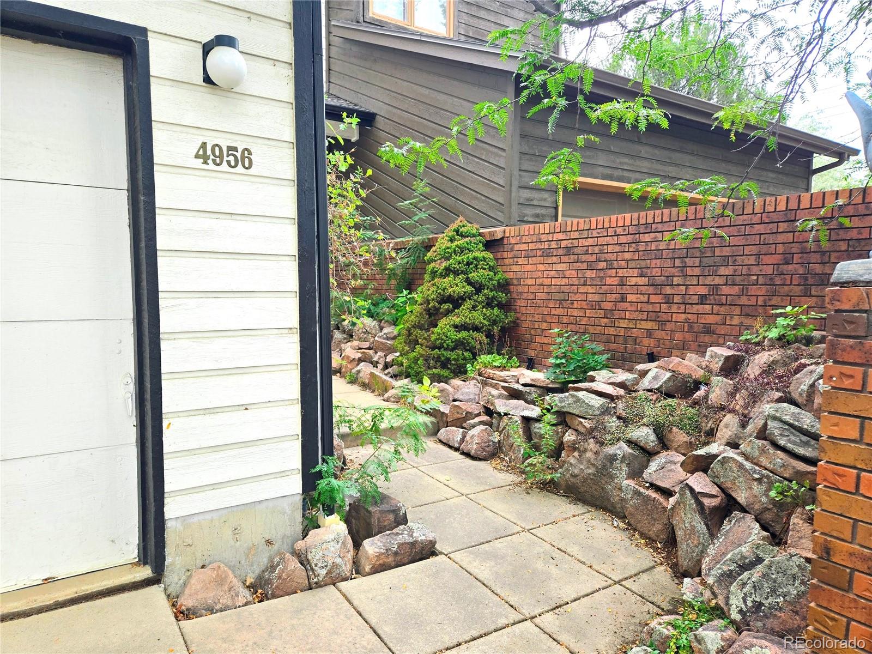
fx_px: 579
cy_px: 327
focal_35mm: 23
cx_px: 436
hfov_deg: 73.9
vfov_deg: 58.9
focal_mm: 5.4
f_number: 1.8
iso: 50
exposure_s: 1/180
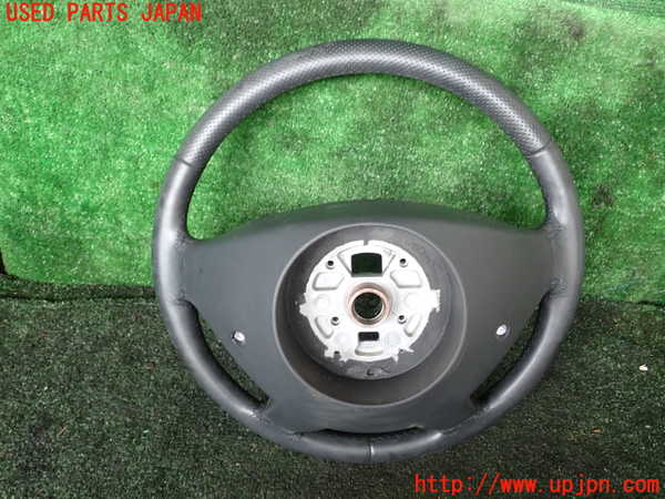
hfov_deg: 60.0
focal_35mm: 30
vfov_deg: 46.8
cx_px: 332
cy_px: 250
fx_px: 576
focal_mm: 5.4
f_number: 2.3
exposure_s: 1/50
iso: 200
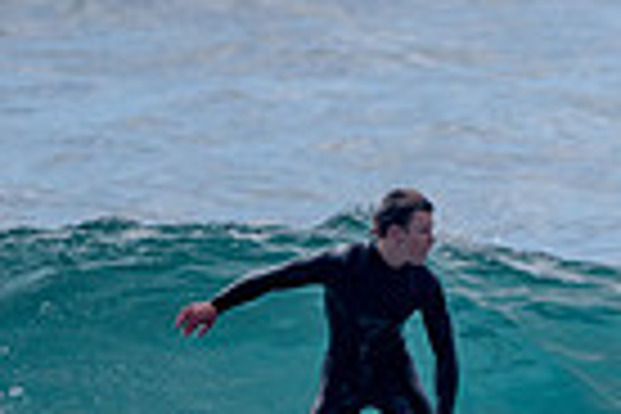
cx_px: 524
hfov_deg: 0.8
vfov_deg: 0.5
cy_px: 422
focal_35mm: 2573
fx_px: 44381
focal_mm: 500
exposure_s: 1/2000
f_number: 5.6
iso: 140
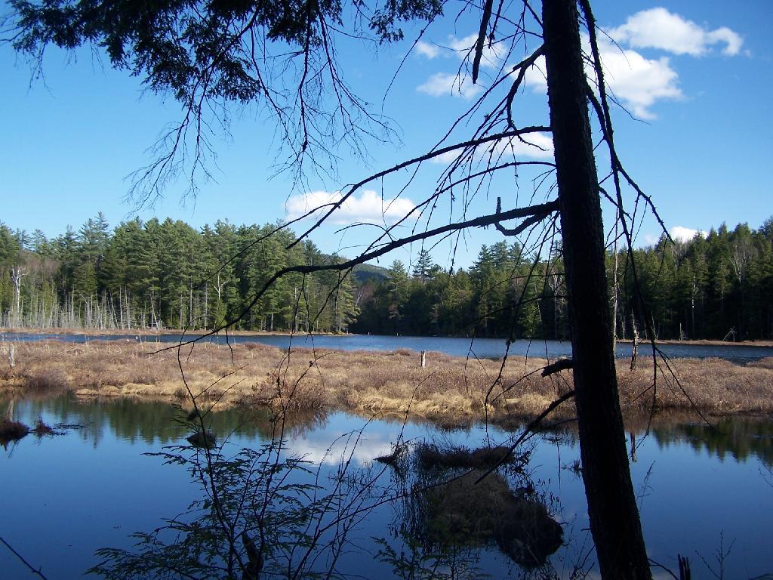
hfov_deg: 49.0
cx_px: 386
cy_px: 290
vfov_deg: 37.7
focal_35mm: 38
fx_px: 849
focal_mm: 6.3
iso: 80
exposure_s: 1/1000
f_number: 2.8
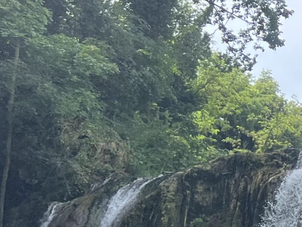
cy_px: 284
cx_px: 528
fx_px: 925
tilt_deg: +7.3
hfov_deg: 16.0
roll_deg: -3.8
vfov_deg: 13.5
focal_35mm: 106
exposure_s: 1/1972
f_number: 1.5
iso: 50
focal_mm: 5.7
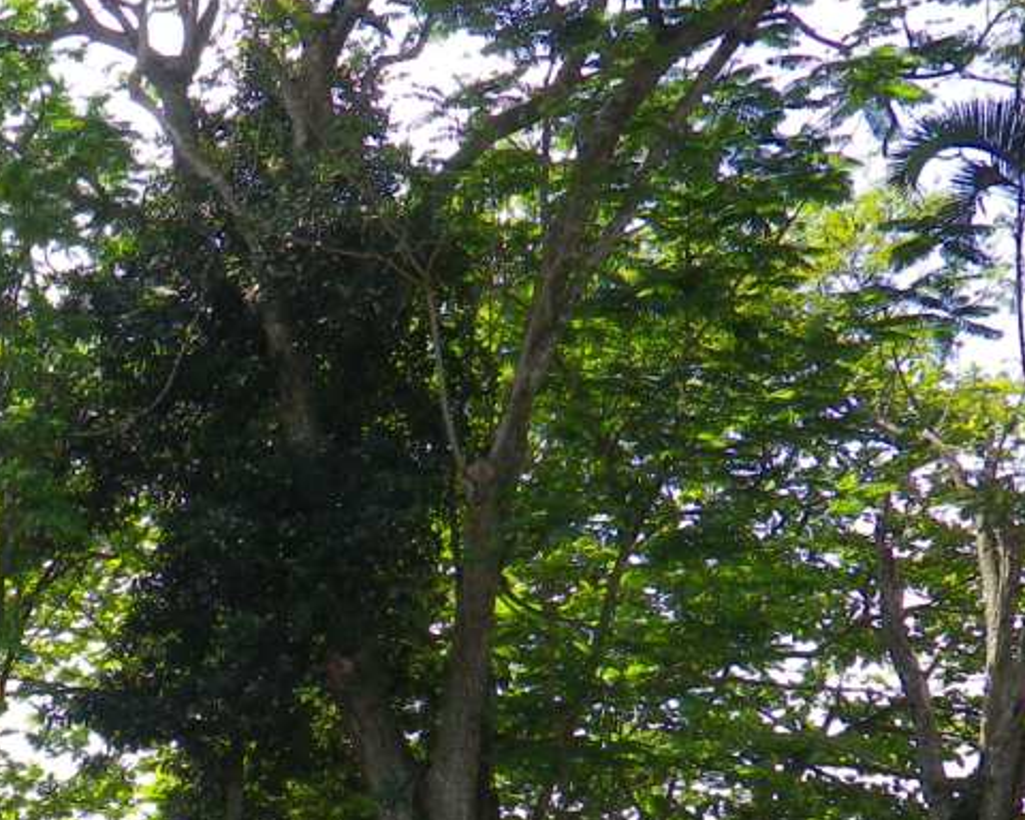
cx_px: -237
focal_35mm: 83
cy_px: 940
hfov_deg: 21.2
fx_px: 2518
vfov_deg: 17.7
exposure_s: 1/200
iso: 80
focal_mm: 6.1
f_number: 3.5
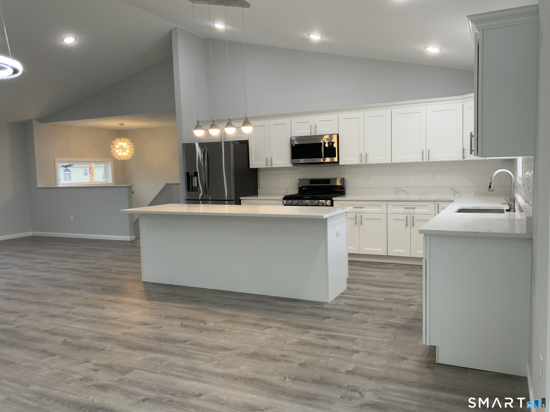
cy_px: 206
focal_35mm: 29
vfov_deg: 48.2
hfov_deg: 61.7
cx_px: 275
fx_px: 461
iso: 40
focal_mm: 3
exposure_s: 1/60
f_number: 1.8
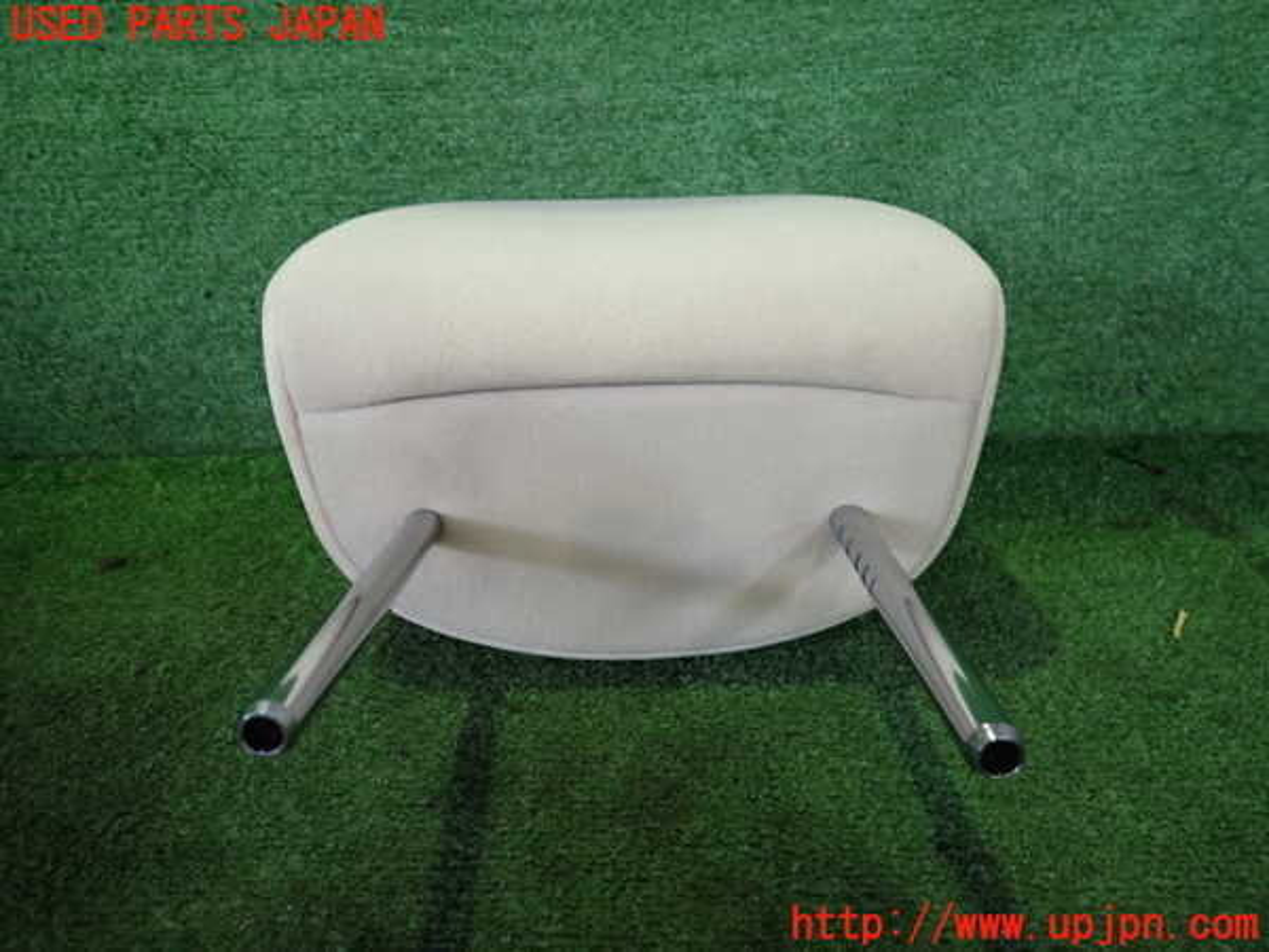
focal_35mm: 25
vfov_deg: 54.9
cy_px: 476
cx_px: 634
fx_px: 916
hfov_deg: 69.4
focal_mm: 4.5
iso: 250
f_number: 2
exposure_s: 1/30
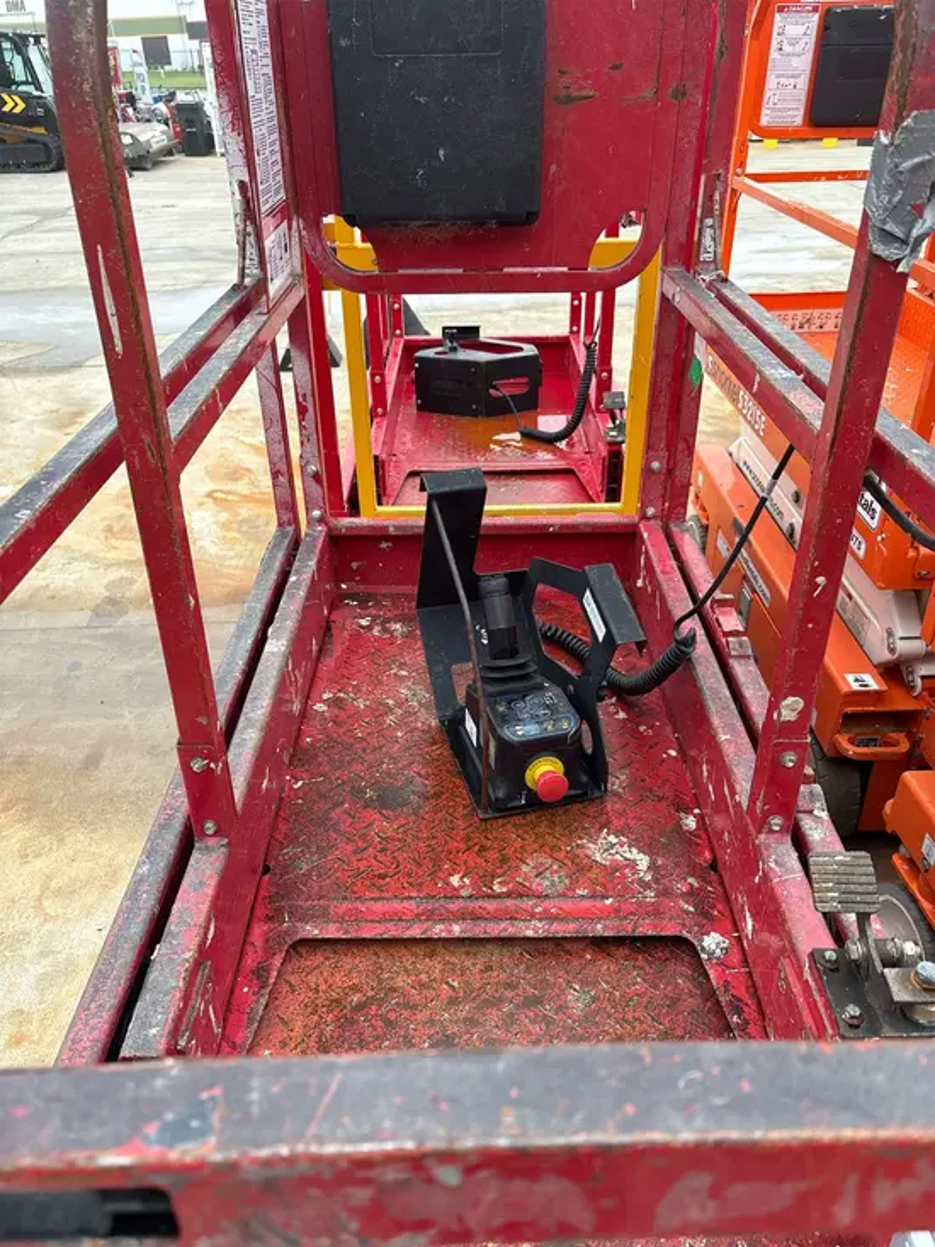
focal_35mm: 26
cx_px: 468
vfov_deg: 67.3
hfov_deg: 53.1
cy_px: 624
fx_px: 936
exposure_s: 1/273
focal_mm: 5.96
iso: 40
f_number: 1.6
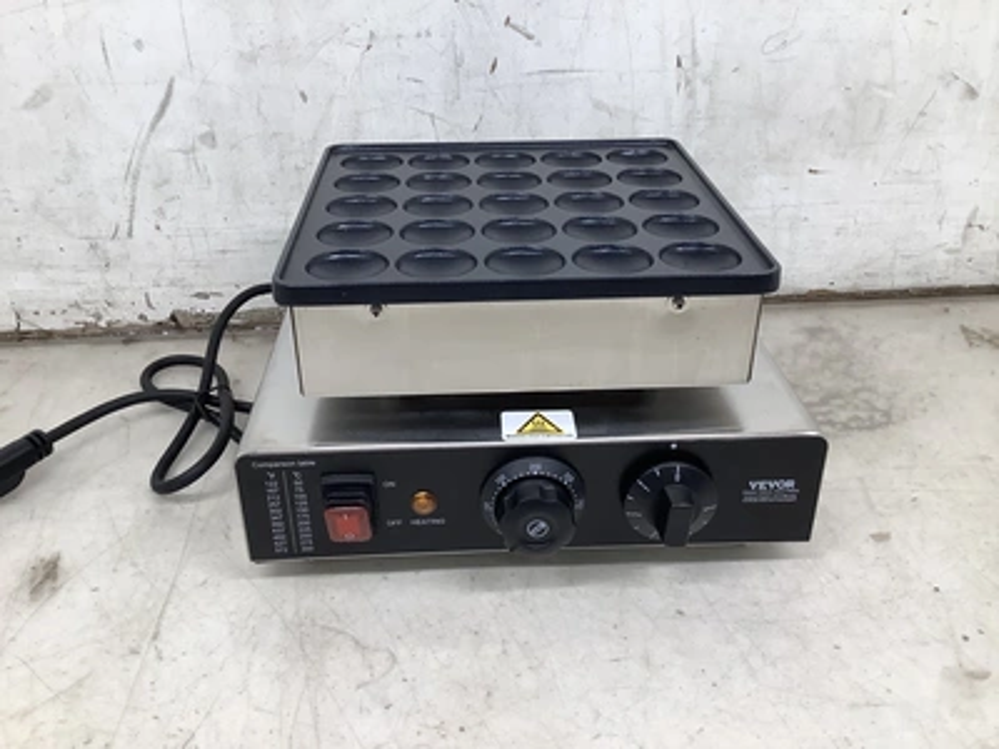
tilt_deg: -28.9
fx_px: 895
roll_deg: +0.8
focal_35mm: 31
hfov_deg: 58.4
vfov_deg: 45.4
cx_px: 500
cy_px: 374
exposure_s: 1/120
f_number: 2.4
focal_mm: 3.3
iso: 100
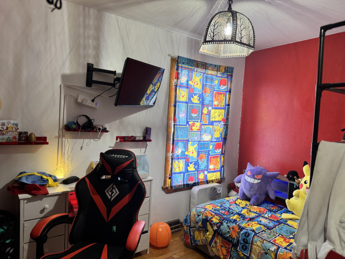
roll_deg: -3.6
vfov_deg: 56.8
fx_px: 239
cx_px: 172
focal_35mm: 24
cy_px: 130
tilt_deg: -1.8
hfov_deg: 71.6
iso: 160
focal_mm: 6.76
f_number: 1.78
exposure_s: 1/60
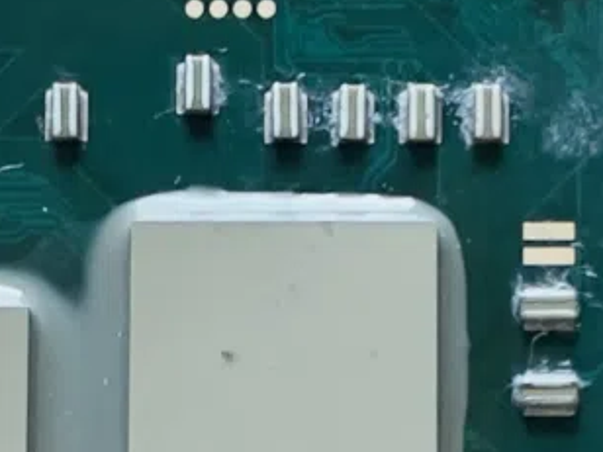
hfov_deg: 34.0
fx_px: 941
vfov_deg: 25.8
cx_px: 88
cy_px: 440
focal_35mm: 54
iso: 200
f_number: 1.6
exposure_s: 1/60
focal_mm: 4.2
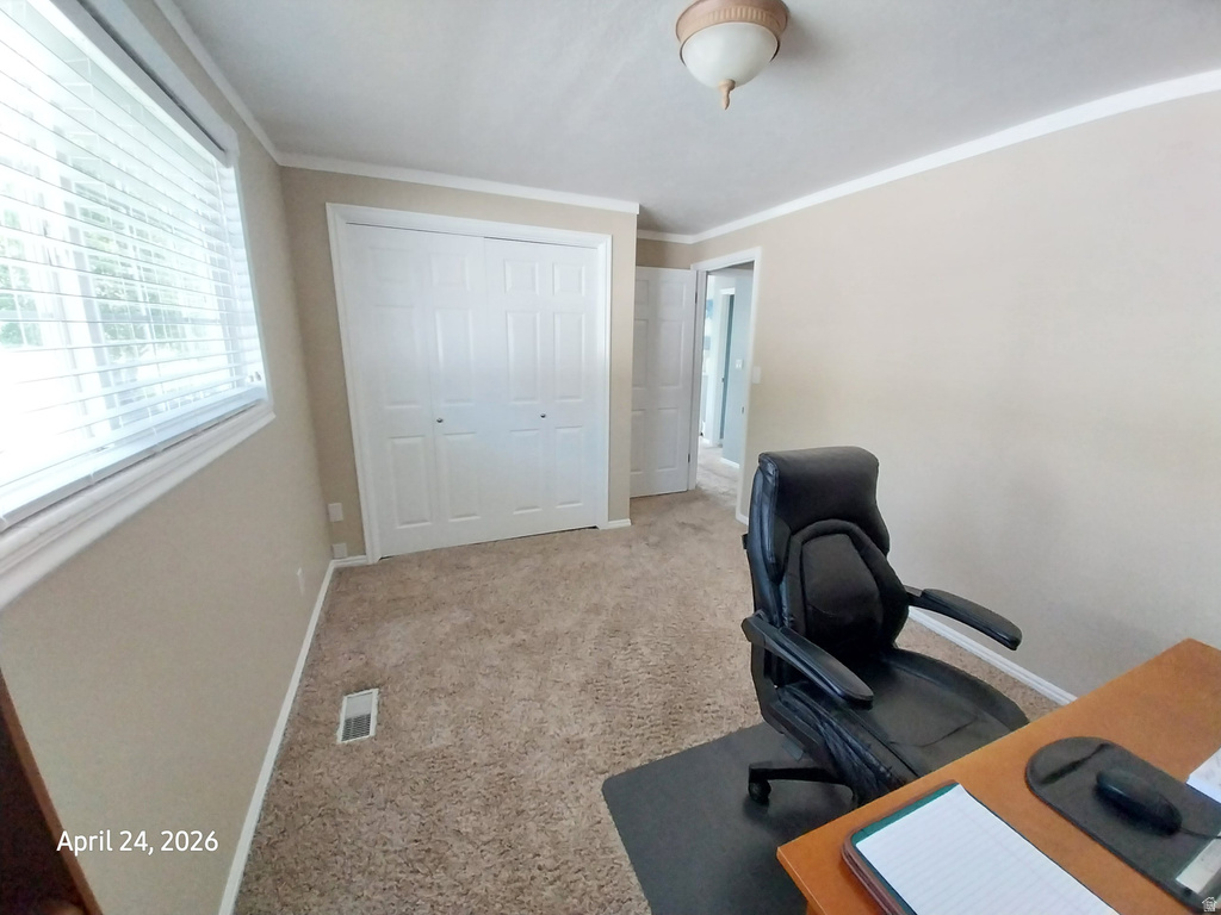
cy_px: 458
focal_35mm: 13
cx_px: 610
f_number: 2.2
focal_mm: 1.13
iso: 200
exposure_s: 1/60
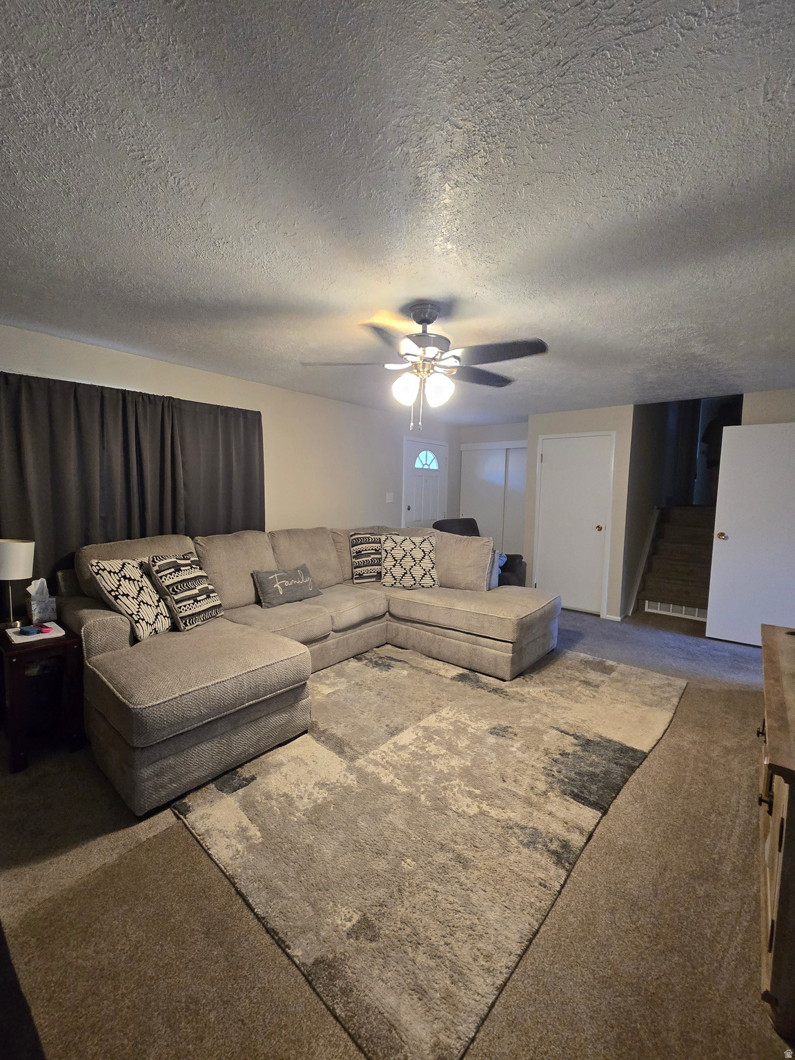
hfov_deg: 89.9
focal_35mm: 13
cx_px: 398
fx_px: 398
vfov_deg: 106.2
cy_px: 530
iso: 640
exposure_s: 1/60
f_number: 2.2
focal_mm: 2.2
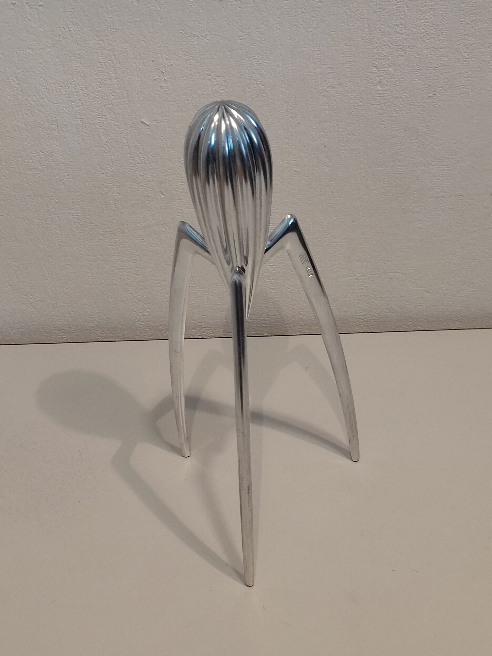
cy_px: 328
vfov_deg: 69.4
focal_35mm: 25
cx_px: 246
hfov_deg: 54.9
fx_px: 474
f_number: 1.75
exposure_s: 1/100
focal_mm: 5.96
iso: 1026
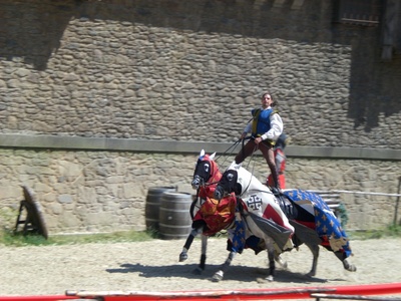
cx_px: 200
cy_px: 150
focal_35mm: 114
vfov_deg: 13.0
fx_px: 1321
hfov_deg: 17.3
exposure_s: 1/200
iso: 50
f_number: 5.9
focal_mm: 18.9
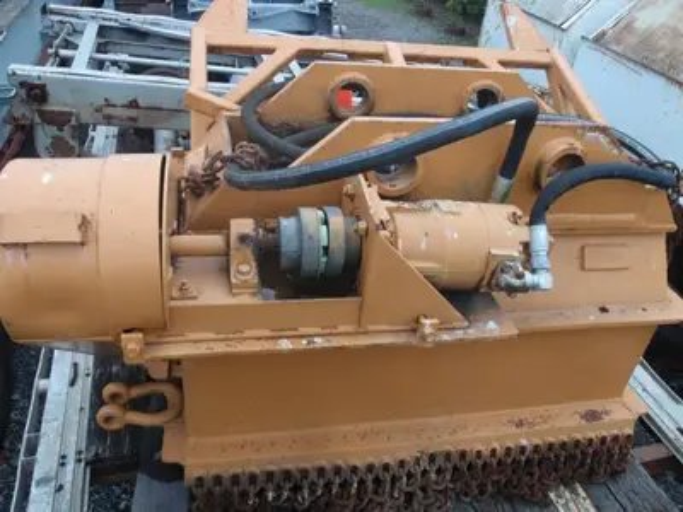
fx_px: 552
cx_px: 342
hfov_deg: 63.4
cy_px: 256
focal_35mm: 28
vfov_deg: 49.7
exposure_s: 1/40
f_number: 3.5
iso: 64
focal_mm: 5
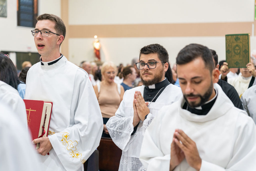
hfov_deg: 33.8
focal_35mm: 59
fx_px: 421
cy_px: 86
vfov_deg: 22.9
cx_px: 128
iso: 1600
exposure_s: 1/100
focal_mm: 59.2
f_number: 2.8
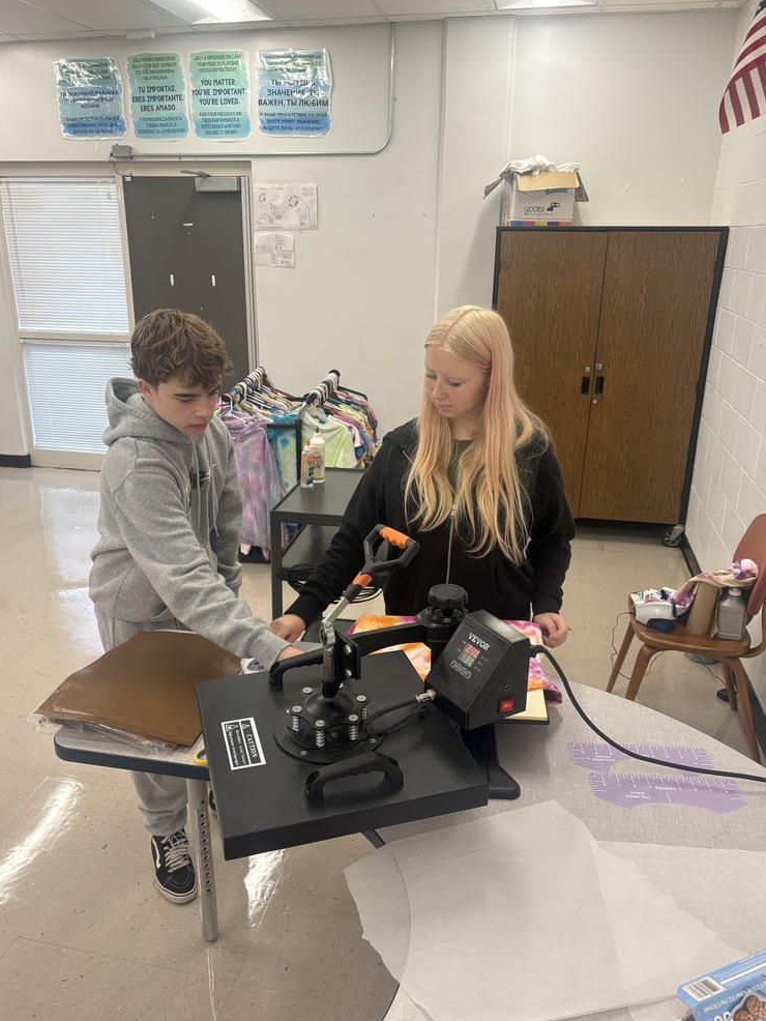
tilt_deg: -18.6
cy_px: 501
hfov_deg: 51.4
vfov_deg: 65.3
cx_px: 375
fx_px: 796
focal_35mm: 27
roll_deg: -0.8
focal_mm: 5.96
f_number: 1.6
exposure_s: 1/120
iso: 125
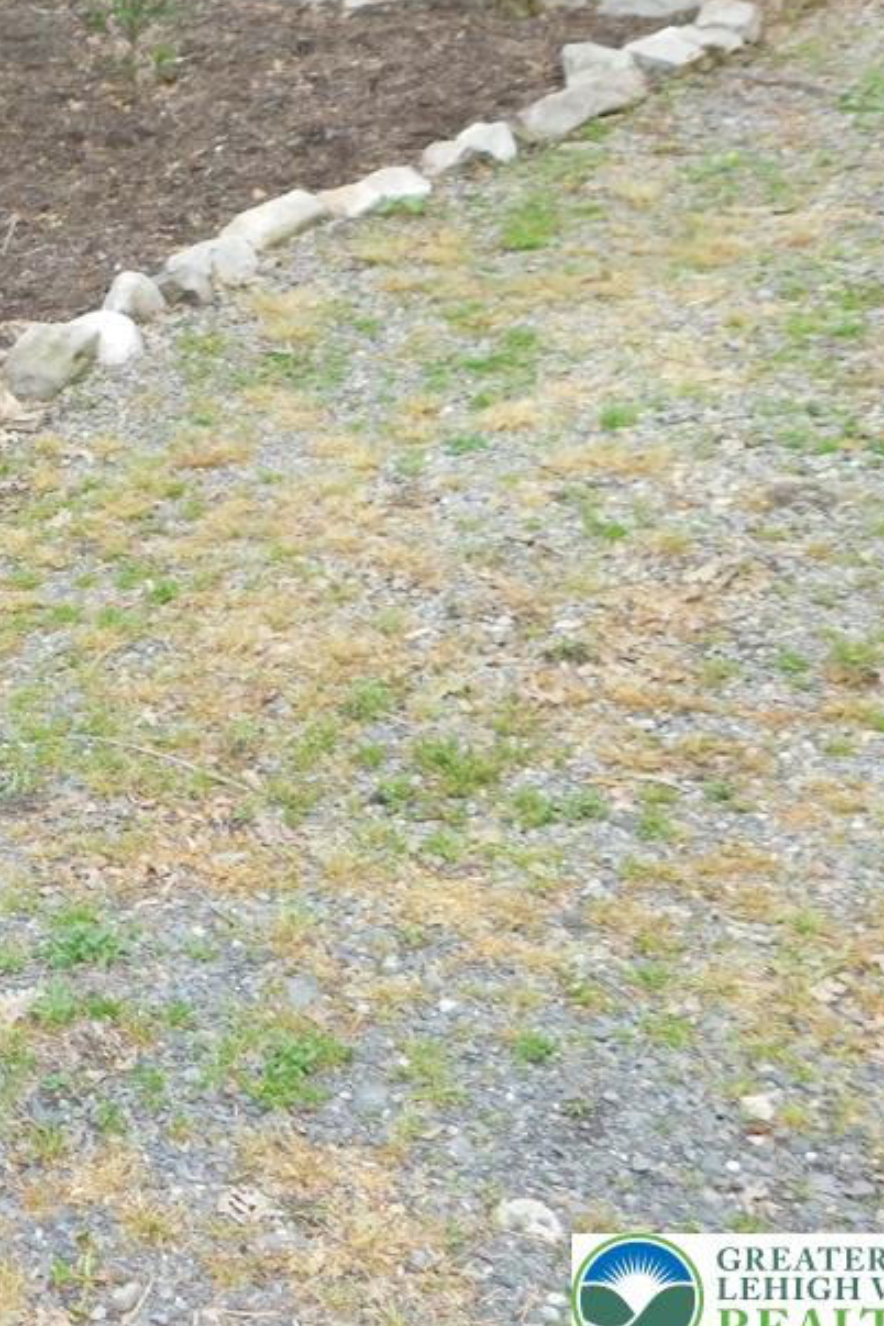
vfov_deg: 37.4
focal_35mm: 53
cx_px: -106
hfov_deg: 23.8
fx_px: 1952
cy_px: 537
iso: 125
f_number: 3.2
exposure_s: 1/160
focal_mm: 5.3
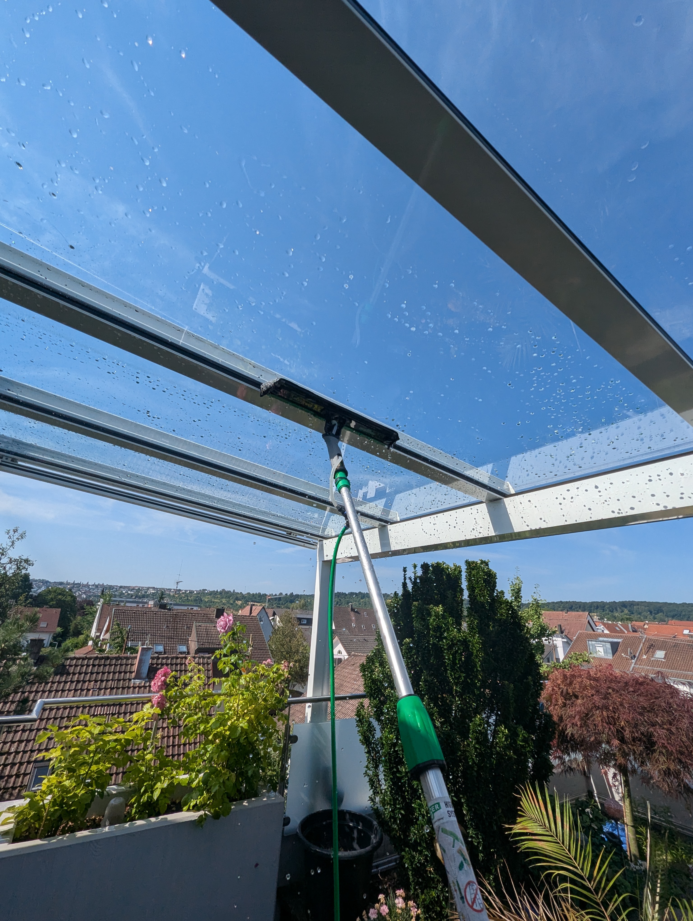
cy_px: 460
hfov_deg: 90.1
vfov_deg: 106.1
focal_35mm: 13
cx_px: 346
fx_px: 346
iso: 45
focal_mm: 1.95
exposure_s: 1/2611
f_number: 2.2
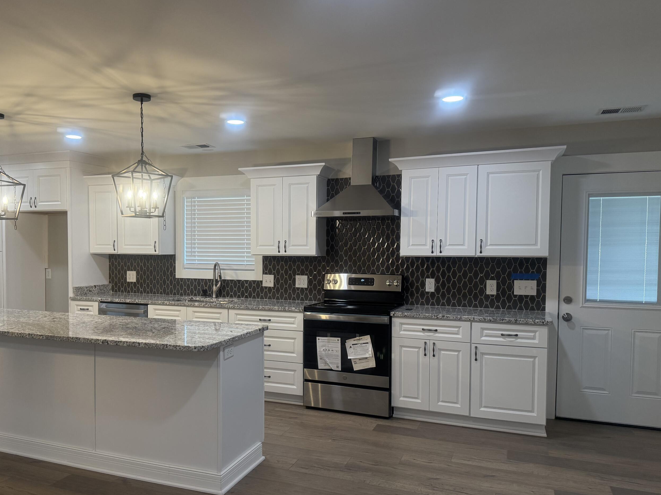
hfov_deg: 61.1
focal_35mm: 29
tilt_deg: -2.6
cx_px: 262
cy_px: 273
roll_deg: -0.9
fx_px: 554
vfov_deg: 48.2
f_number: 1.78
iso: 200
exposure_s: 1/169
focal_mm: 6.76
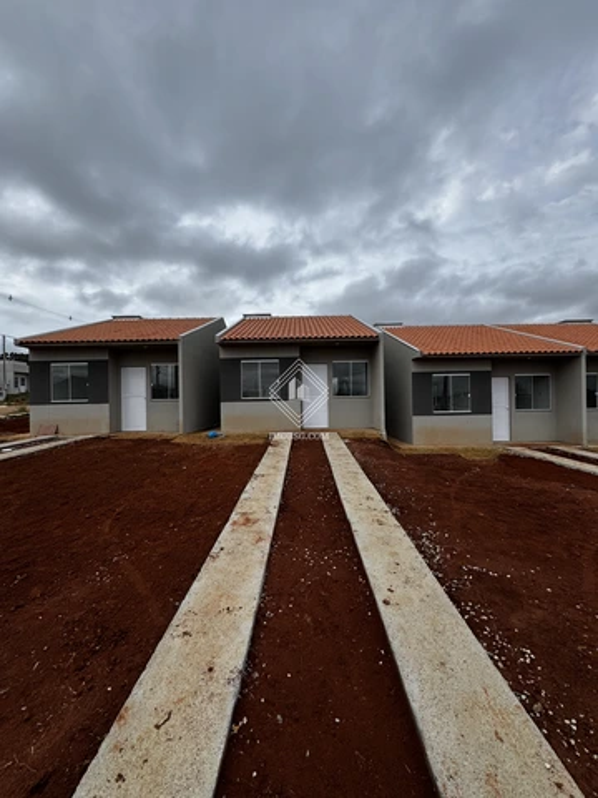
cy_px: 399
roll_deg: +0.5
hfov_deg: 85.7
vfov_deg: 102.1
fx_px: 322
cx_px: 299
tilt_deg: +0.8
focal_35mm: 14
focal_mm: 2.22
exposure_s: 1/2674
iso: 50
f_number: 2.2
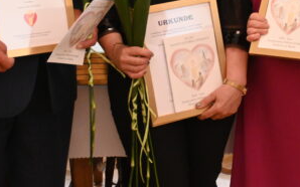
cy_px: -22
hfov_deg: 15.3
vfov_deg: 9.7
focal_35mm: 134
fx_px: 1095
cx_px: 311
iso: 3200
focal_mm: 34
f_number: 5
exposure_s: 1/80
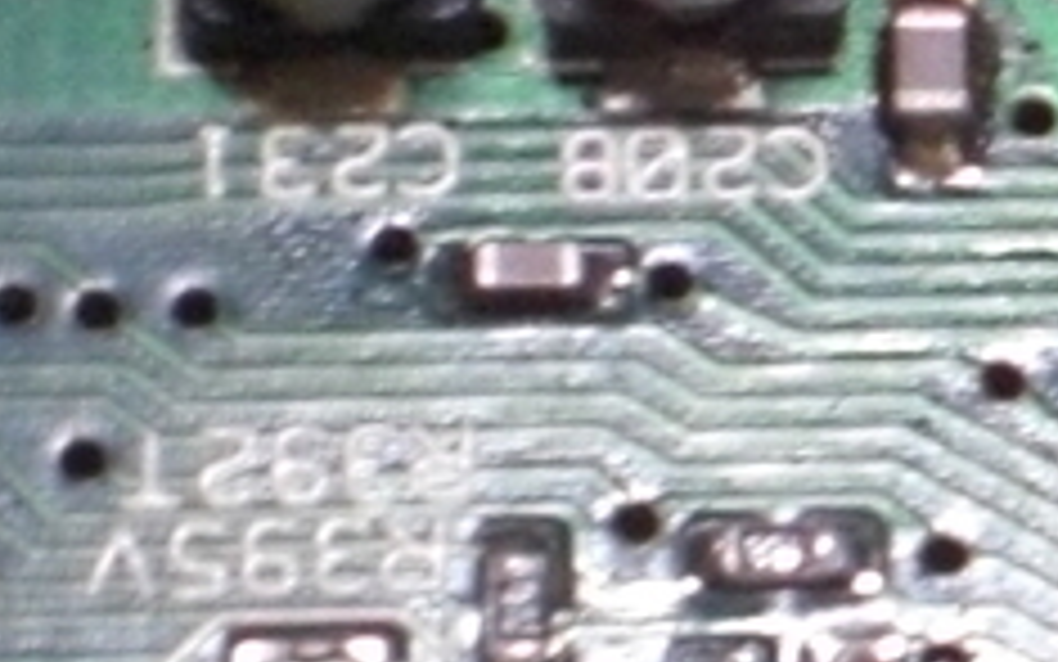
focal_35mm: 206
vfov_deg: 6.4
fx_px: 5941
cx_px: 2485
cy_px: 117
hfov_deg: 9.2
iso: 400
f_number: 3.1
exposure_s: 1/60
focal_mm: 6.3
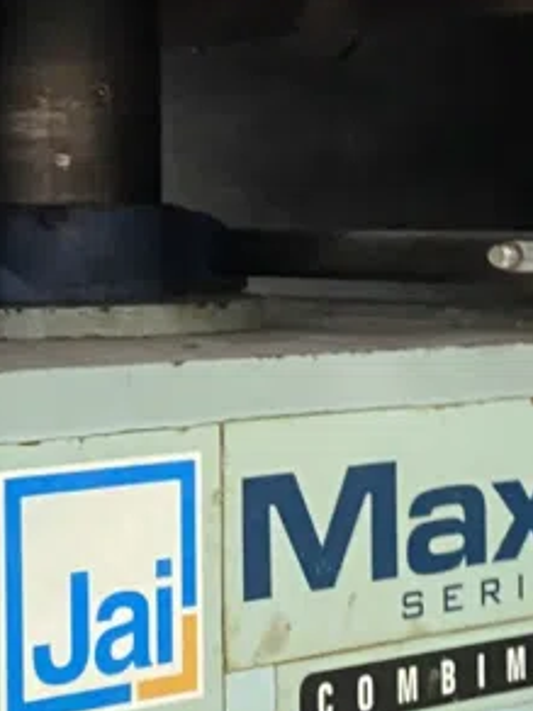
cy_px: 299
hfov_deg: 25.6
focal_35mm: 57
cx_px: 192
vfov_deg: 33.7
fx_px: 1170
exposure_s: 1/33
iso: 400
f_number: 1.8
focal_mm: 4.25
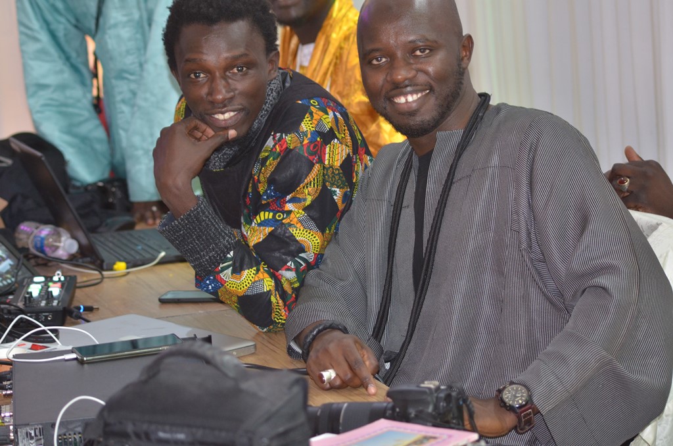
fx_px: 1959
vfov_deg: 13.0
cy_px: 223
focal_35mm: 105
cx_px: 336
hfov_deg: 19.5
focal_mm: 70
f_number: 4
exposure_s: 1/60
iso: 800
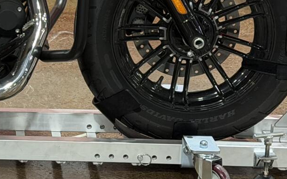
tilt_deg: -11.9
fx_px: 1298
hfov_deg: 12.3
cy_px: -47
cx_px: -77
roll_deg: +0.0
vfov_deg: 7.8
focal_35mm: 166
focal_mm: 6.76
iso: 80
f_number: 1.78
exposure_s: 1/60
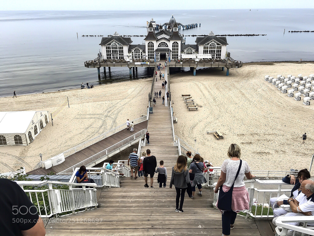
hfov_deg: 61.7
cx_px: 157
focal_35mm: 29
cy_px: 118
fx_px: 263
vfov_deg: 48.2
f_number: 2.2
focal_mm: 4.15
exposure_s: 1/884
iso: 25
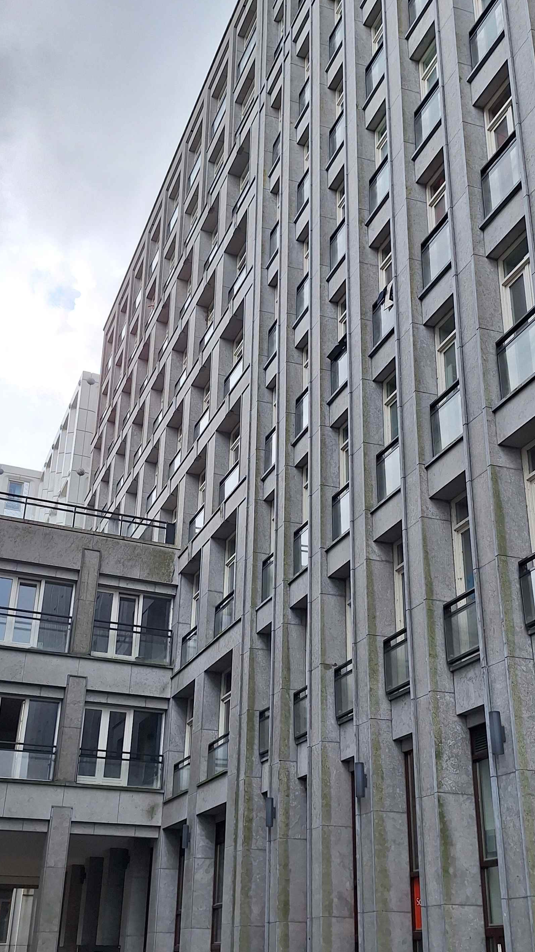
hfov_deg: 32.8
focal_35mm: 36
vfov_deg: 55.3
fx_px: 908
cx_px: 304
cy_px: 505
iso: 40
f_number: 1.8
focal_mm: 5.54
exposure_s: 1/614
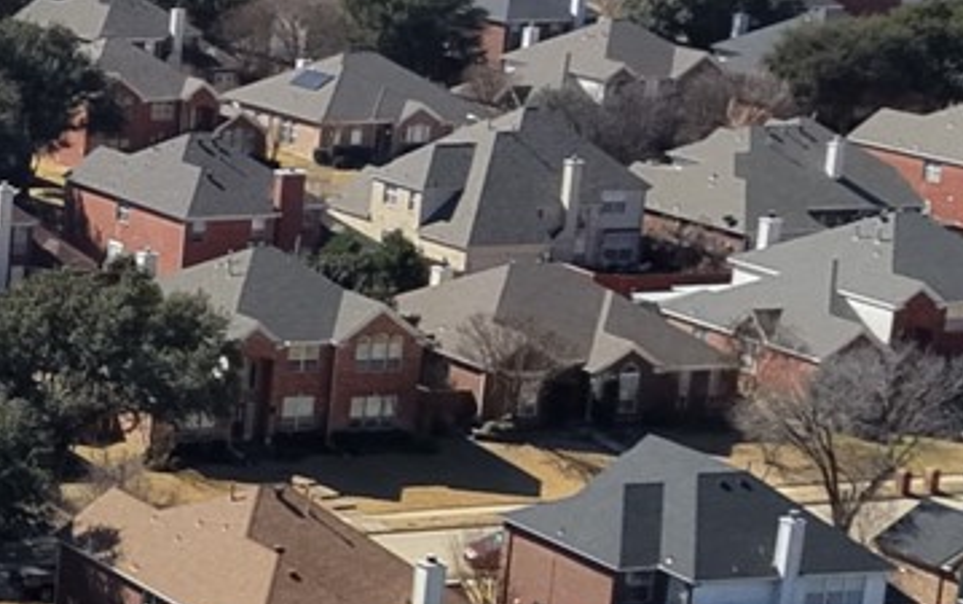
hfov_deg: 13.0
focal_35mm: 145
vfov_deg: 9.0
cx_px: -794
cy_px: 725
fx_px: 3808
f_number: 1.8
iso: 400
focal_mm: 8.67
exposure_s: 1/8000
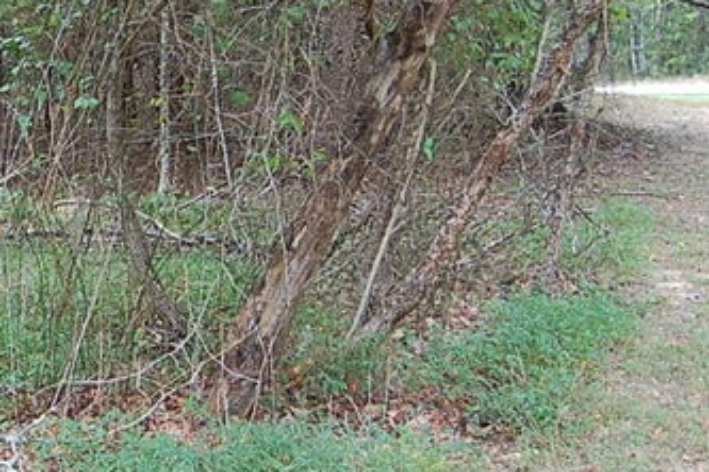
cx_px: -97
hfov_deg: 24.1
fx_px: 1536
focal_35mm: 78
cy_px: 108
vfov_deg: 17.4
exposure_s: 1/50
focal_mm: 18
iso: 200
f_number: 3.5
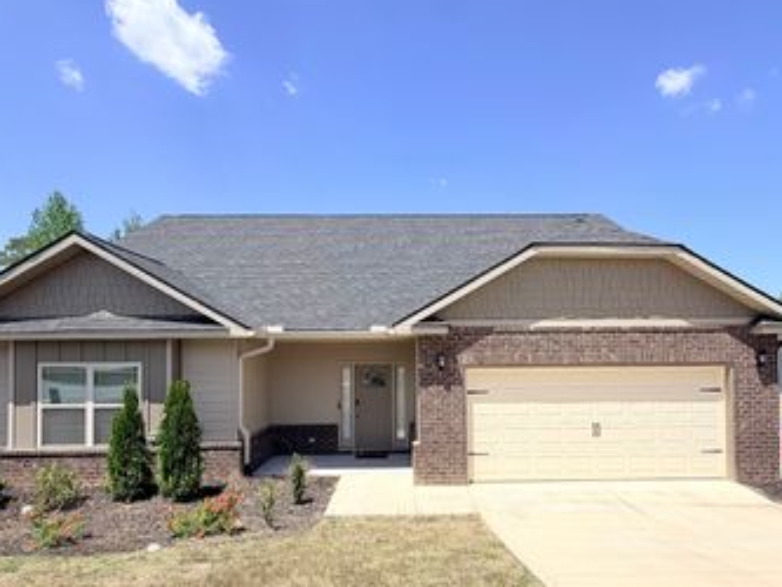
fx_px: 475
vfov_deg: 62.9
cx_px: 416
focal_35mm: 21
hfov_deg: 78.9
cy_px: 351
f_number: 2.2
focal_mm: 2.22
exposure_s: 1/1001
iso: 20
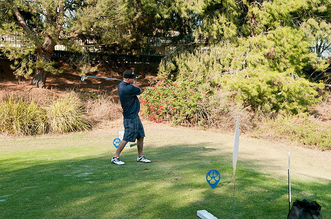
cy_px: 110
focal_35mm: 42
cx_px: 166
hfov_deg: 46.5
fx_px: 386
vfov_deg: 31.8
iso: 250
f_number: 6.3
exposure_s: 1/160
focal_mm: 28
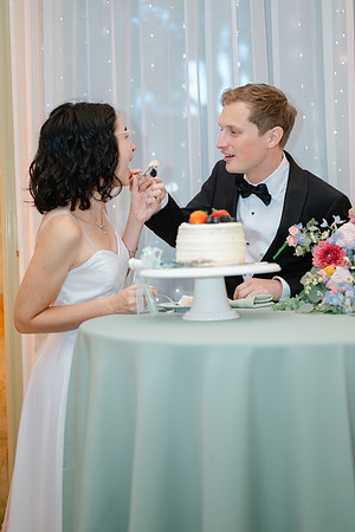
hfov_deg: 27.0
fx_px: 740
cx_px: 178
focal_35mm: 50
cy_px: 266
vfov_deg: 39.6
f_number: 1.8
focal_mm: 50
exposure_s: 1/100
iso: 320
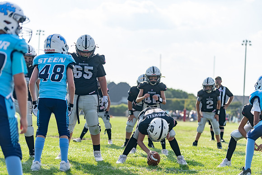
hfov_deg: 18.9
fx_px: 786
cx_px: 131
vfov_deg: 12.7
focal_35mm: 108
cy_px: 88
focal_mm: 108
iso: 100
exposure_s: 1/1000
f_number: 3.5
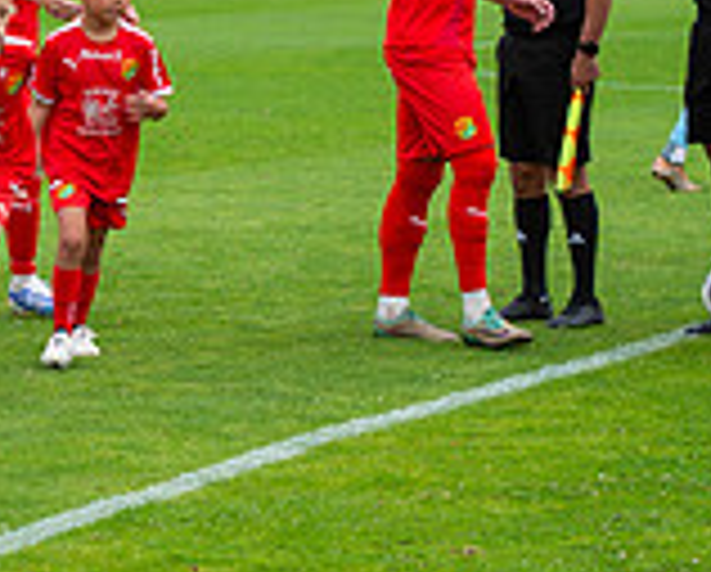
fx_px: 5123
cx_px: -9
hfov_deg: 7.9
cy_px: 185
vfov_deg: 6.4
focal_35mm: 243
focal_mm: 70
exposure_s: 1/500
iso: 140
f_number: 4
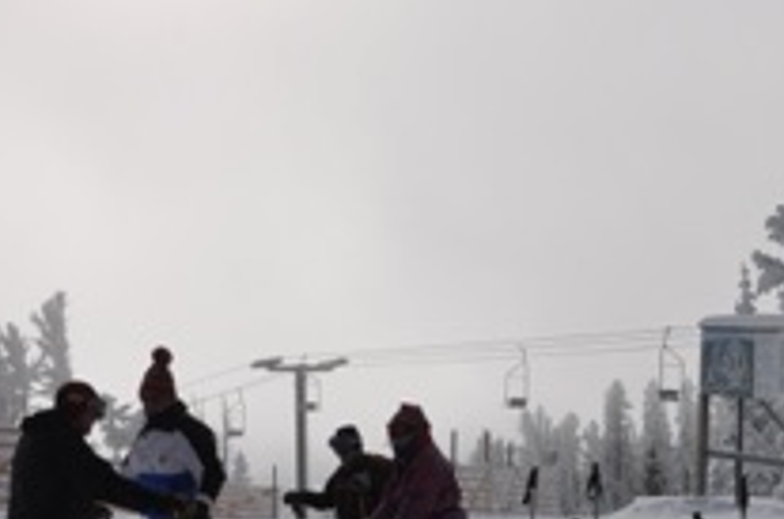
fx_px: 1590
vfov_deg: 18.4
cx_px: 614
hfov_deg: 27.2
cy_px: 377
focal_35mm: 73
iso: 200
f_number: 14
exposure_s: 1/800
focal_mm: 21
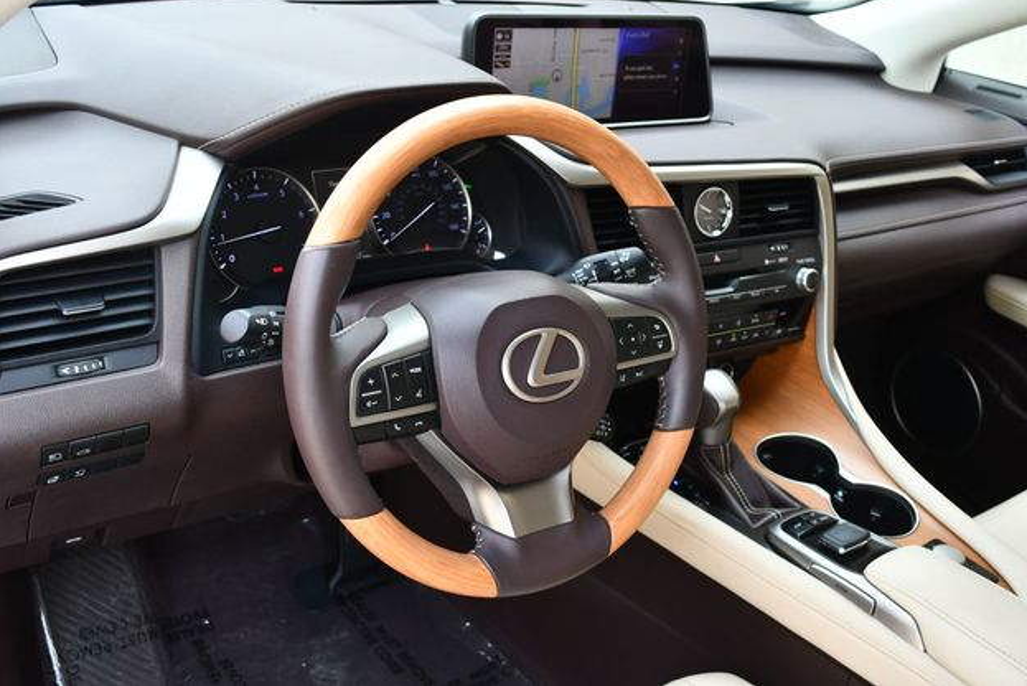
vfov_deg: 36.0
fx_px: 1056
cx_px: 526
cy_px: 335
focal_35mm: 37
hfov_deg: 51.9
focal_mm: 18
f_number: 3.5
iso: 400
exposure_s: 1/250
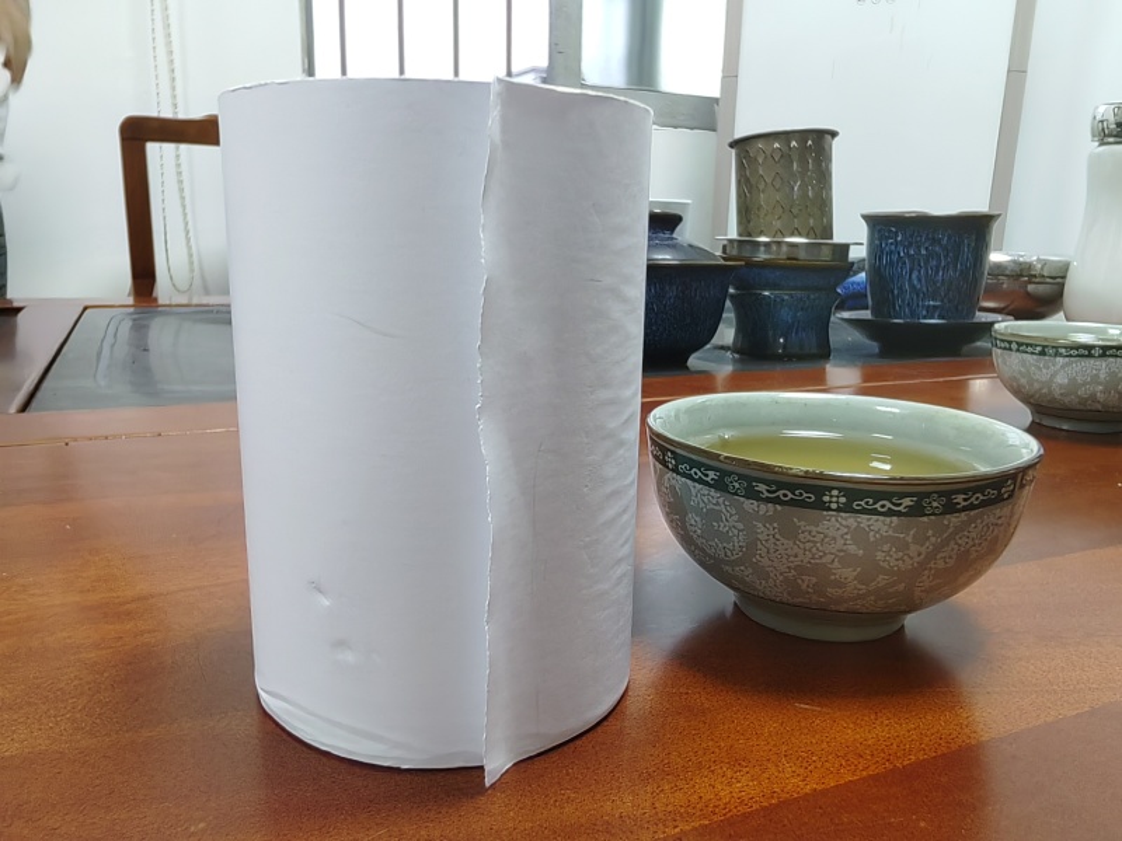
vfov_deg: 51.4
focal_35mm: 27
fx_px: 875
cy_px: 420
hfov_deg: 65.3
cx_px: 561
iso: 250
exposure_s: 1/25
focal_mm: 1.68
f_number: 2.2
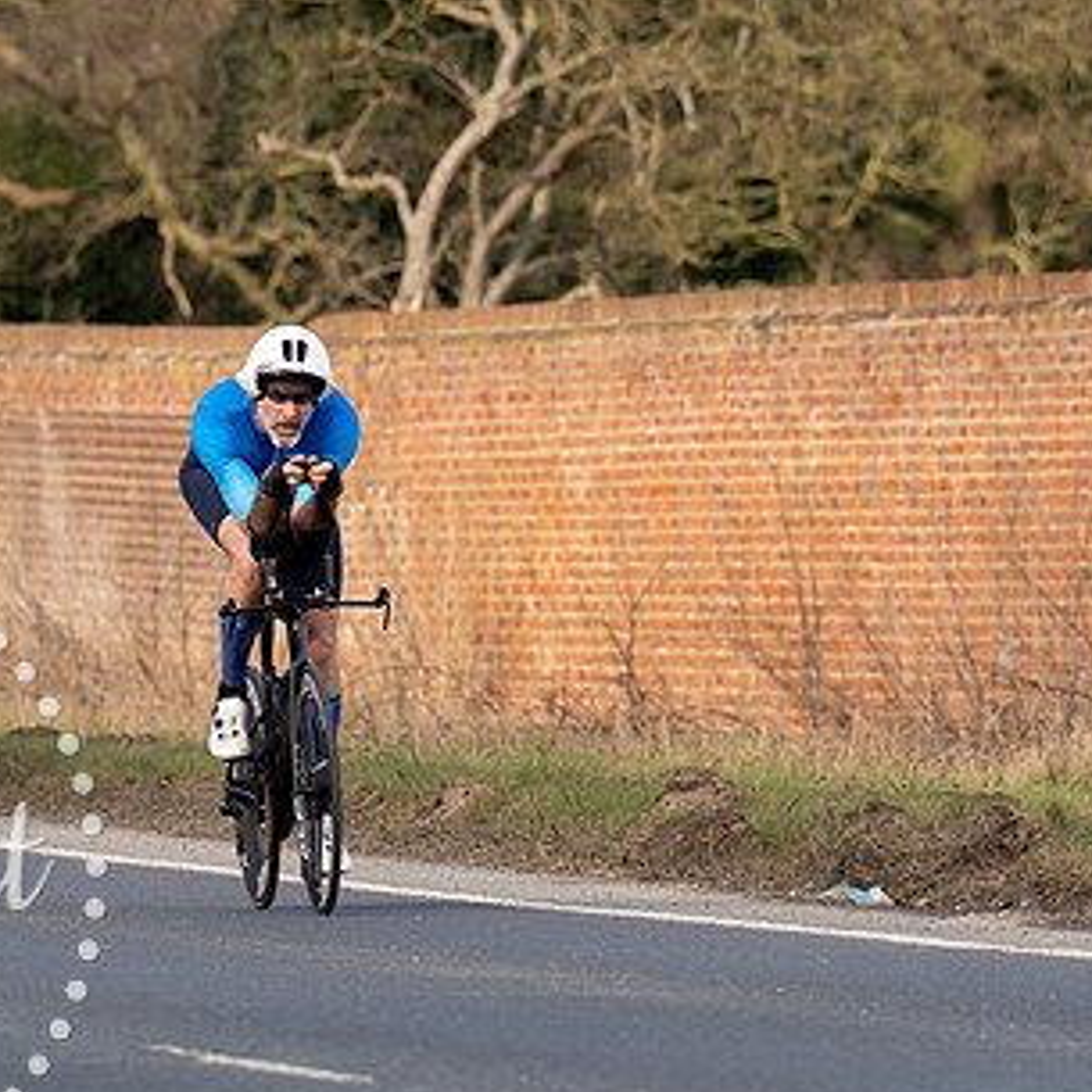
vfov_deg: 2.9
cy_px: 554
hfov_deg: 2.9
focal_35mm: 607
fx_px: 21664
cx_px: 321
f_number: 4
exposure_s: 1/800
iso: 200
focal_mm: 200
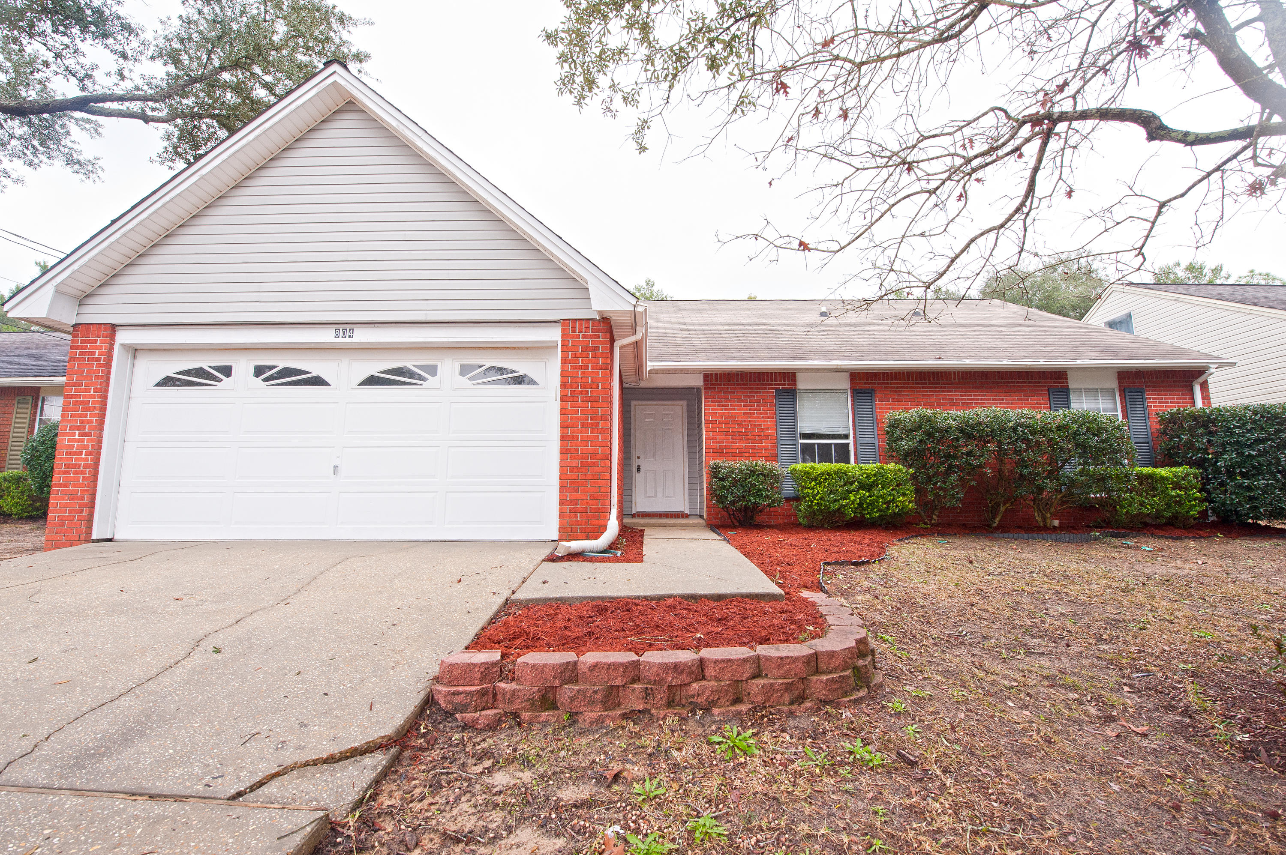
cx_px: 643
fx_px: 500
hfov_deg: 104.3
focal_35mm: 14
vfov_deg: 81.1
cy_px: 428
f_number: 9
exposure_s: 1/200
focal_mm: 14
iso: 800
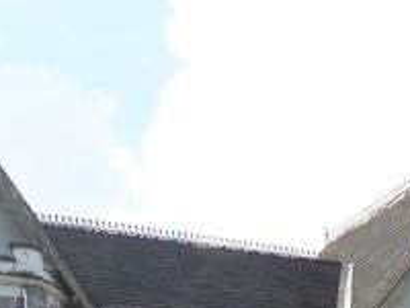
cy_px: 575
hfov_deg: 15.4
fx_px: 1516
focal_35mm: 128
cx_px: 191
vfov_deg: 10.8
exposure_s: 1/400
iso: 80
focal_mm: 5.4
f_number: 3.5
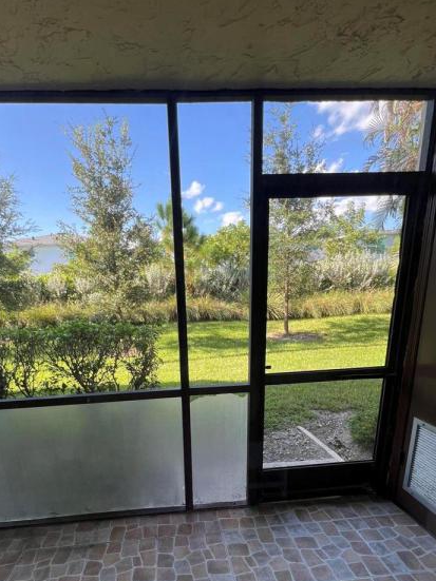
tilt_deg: -13.5
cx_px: 181
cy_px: 369
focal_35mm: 17
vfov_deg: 88.9
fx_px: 286
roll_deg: +2.7
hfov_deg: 74.1
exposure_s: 1/113
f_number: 1.8
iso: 32
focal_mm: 1.57
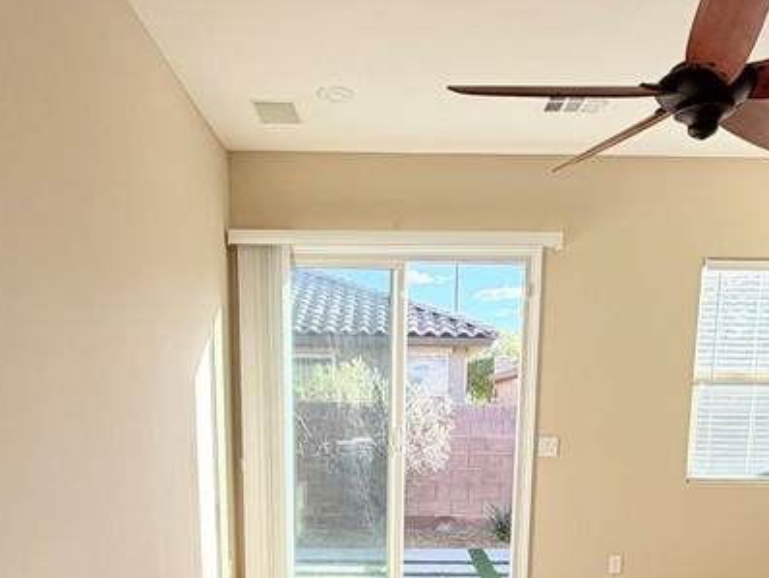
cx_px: 404
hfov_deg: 51.3
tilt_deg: -10.5
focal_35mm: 36
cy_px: 551
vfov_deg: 36.5
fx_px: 800
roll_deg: -0.5
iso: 50
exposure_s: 1/191
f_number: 2.2
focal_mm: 2.22
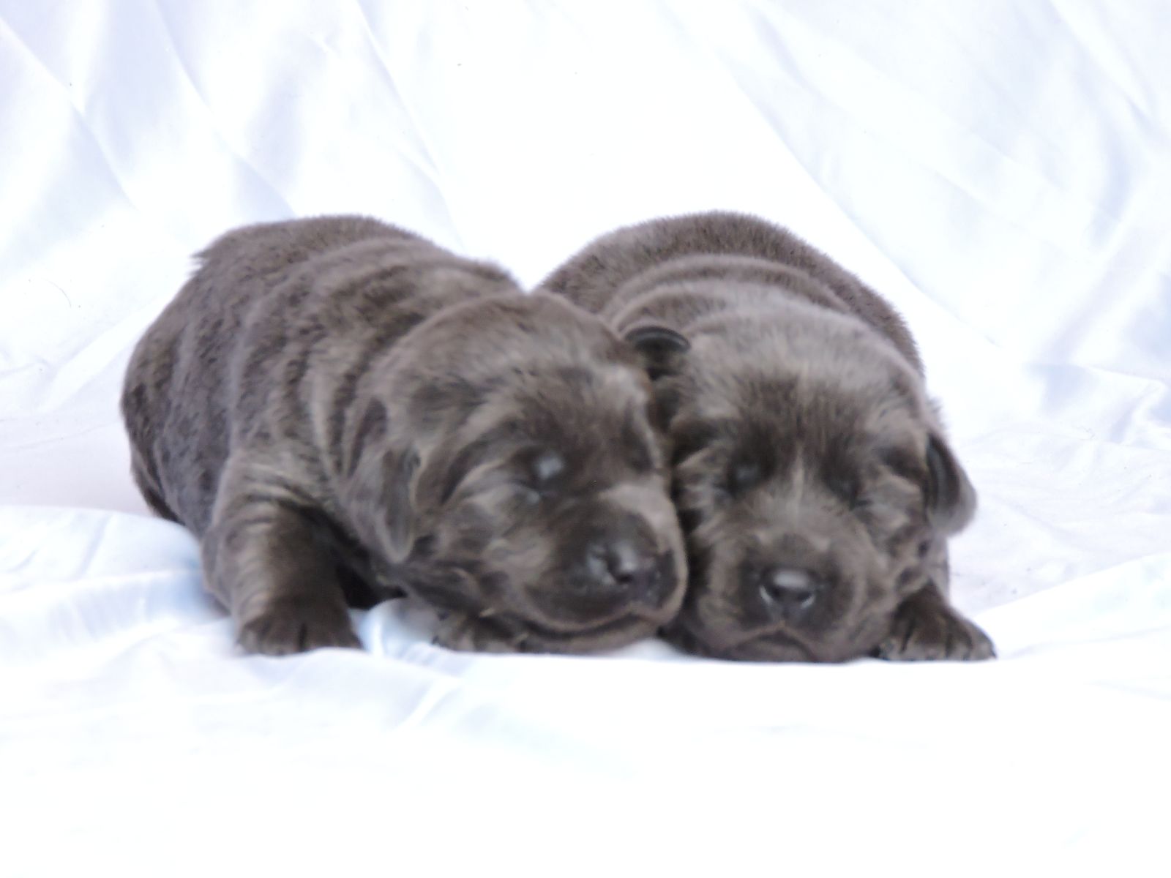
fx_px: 6258
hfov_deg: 10.7
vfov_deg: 8.0
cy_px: 439
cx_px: 586
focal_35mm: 185
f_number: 4.6
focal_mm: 33
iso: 900
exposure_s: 1/30
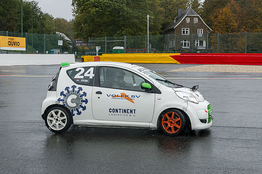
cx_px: 119
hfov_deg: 26.3
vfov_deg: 17.6
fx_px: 561
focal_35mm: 77
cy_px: 124
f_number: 8
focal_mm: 48
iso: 3200
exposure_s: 1/1250
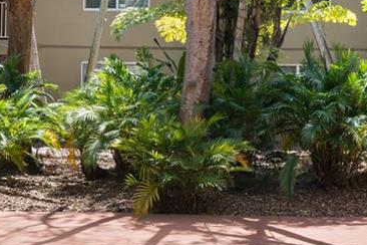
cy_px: 118
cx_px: 214
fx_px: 714
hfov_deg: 28.8
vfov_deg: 19.5
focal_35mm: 70
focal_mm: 16
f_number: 8
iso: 400
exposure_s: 1/60
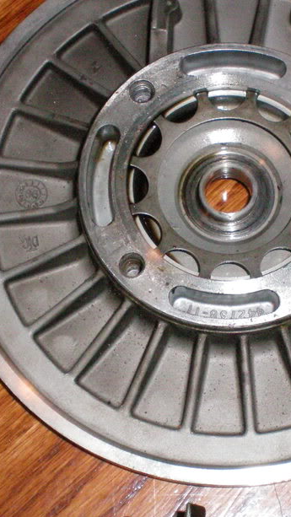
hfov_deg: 13.2
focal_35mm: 91
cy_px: 243
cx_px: 228
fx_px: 1248
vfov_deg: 23.4
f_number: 5.2
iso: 400
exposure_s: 1/60
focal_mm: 8.4
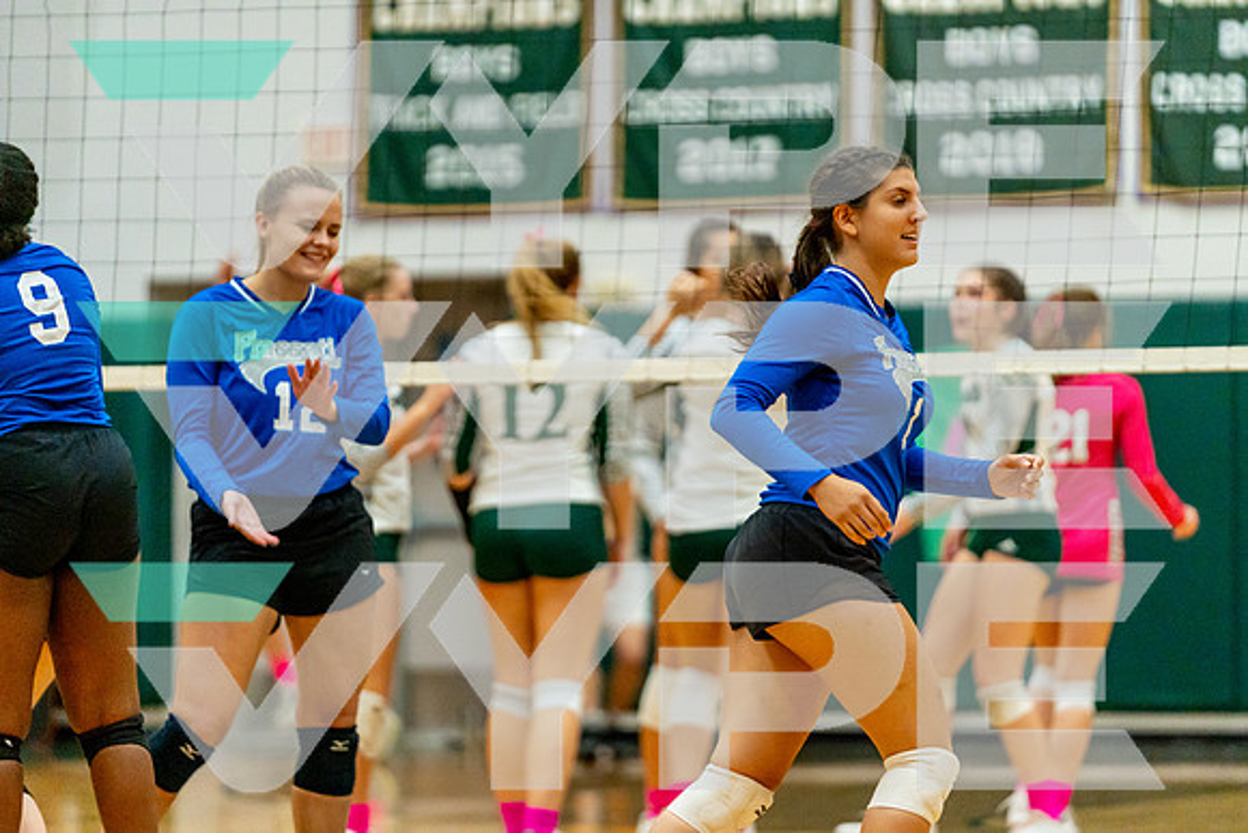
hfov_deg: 10.5
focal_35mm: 195
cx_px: 624
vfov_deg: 7.0
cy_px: 416
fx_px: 6761
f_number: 2.8
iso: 2500
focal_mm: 195
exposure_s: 1/2500
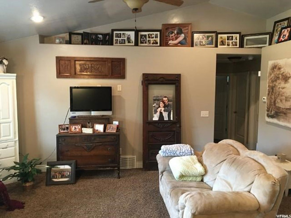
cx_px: 146
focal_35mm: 29
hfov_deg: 61.7
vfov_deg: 48.2
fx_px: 244
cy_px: 109
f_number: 2.2
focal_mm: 4.15
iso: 100
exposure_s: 1/8
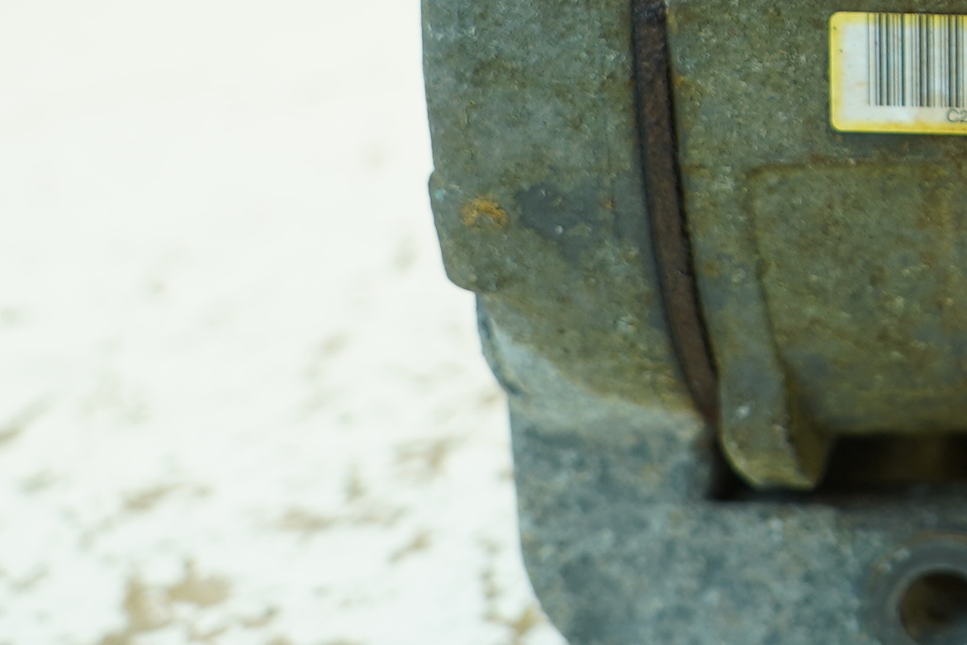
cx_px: 1419
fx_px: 3250
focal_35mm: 121
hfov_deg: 15.7
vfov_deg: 11.0
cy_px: -280
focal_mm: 24
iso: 125
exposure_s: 1/60
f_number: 4
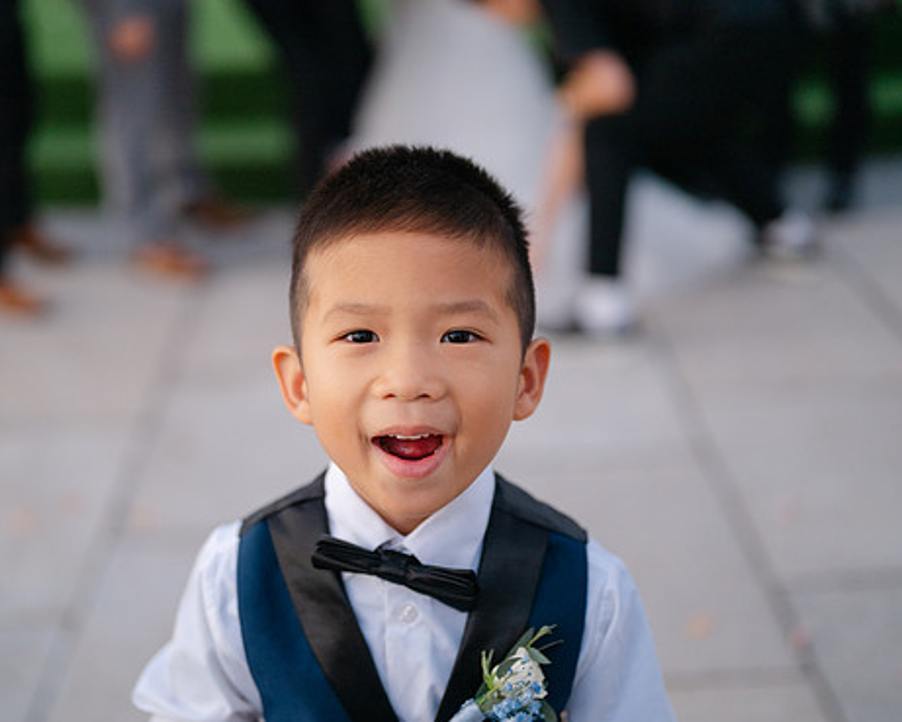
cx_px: 362
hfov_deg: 31.9
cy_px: 377
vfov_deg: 25.8
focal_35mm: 59
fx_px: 1575
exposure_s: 1/125
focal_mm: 50
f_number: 1.8
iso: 400
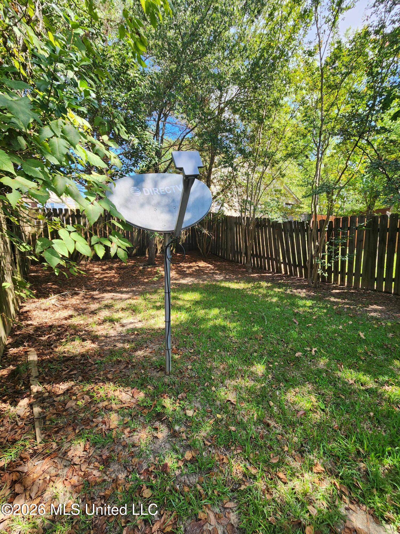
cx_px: 200
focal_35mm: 13
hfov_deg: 89.9
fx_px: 200
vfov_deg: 106.2
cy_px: 267
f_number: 2.2
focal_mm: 2.2
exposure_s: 1/233
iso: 50
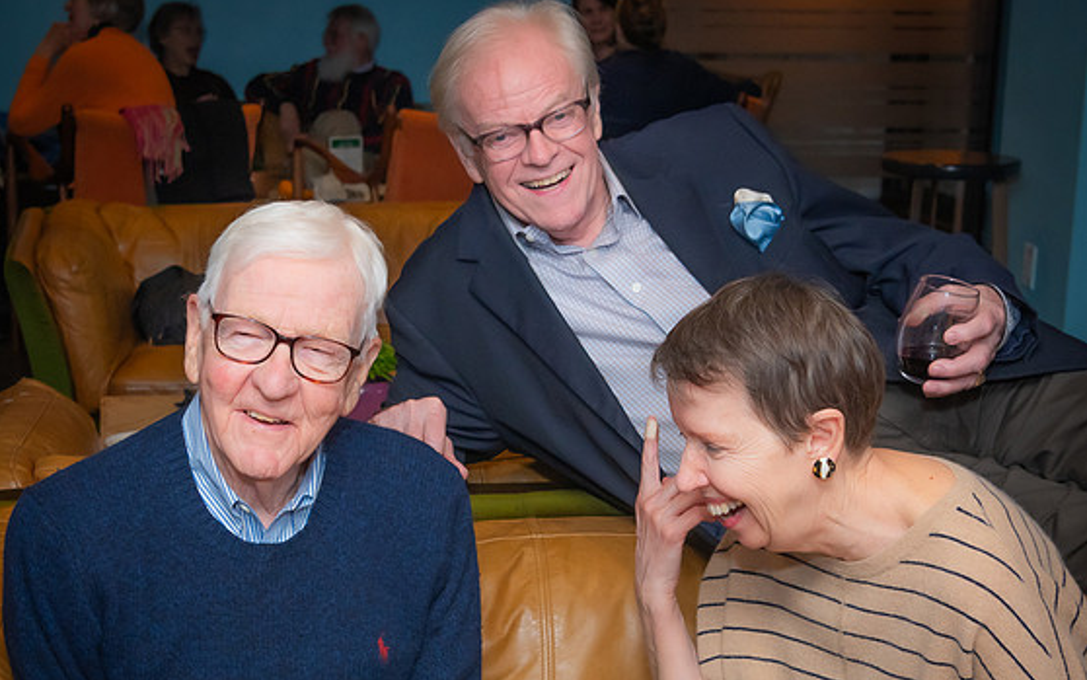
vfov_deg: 17.6
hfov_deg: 28.2
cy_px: 589
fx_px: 2163
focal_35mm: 73
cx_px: 588
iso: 500
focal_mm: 35
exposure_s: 1/60
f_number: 5.6
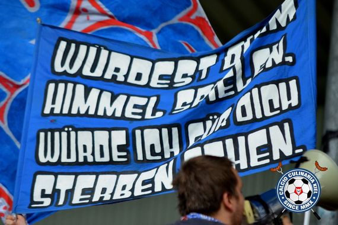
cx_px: 169
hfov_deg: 7.4
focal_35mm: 278
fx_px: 2605
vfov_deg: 5.0
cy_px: 112
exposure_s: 1/800
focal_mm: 185
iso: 800
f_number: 2.8
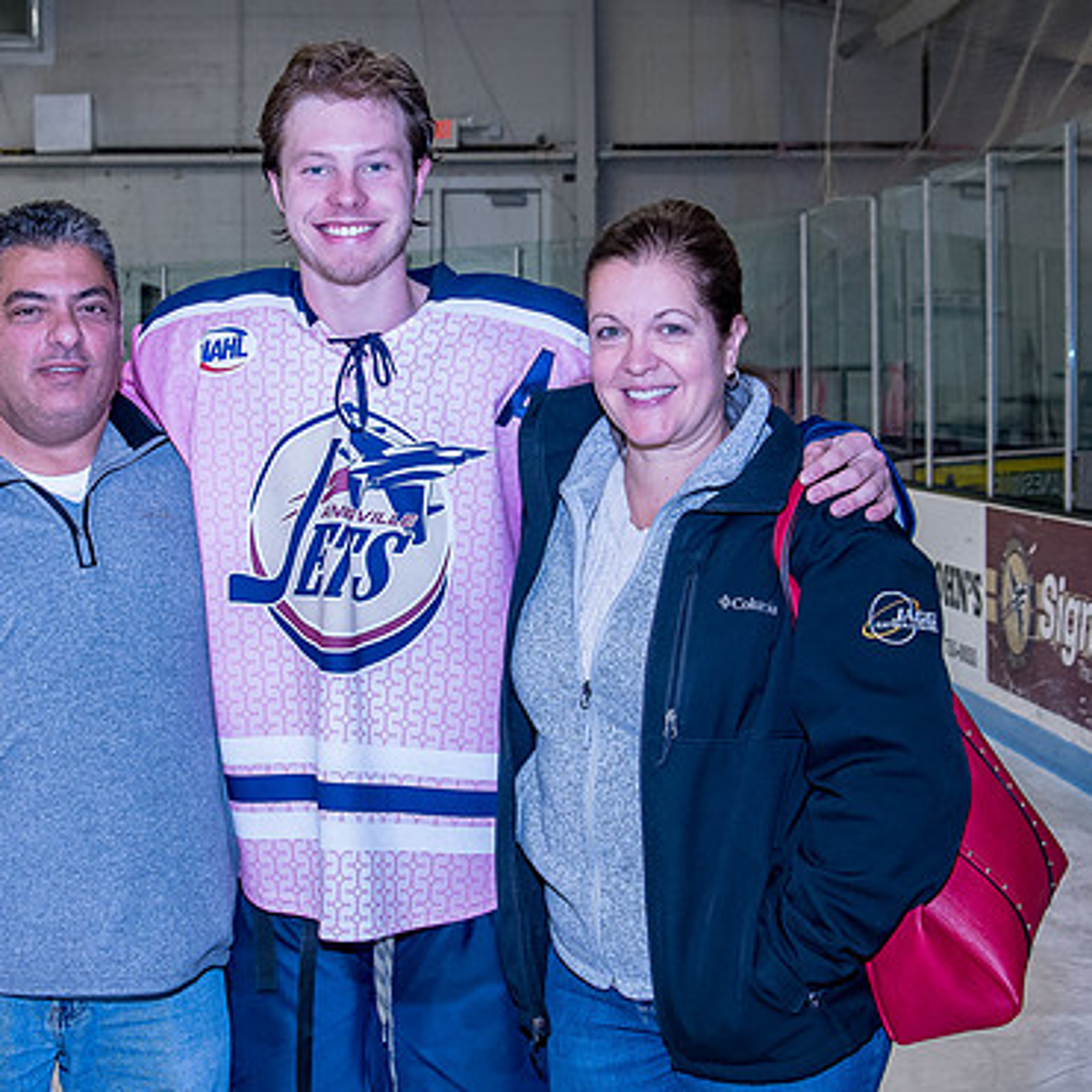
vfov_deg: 26.1
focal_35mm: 66
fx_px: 2356
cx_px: 395
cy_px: 492
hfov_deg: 26.0
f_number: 5
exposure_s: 1/250
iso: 800
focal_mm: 28
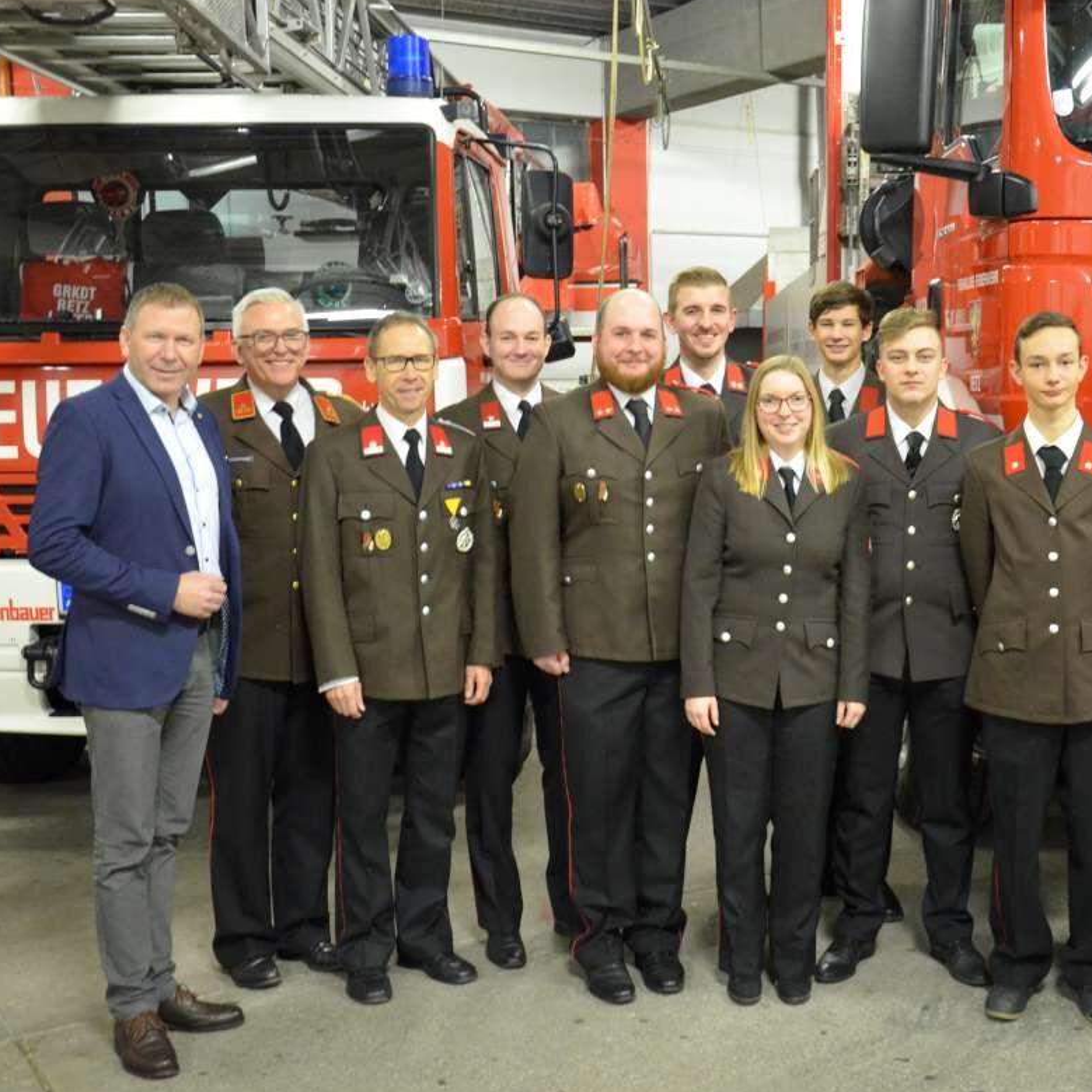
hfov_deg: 35.7
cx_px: 725
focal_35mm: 47
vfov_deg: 36.1
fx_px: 1677
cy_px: 544
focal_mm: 24
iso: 3200
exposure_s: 1/6
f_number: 3.8
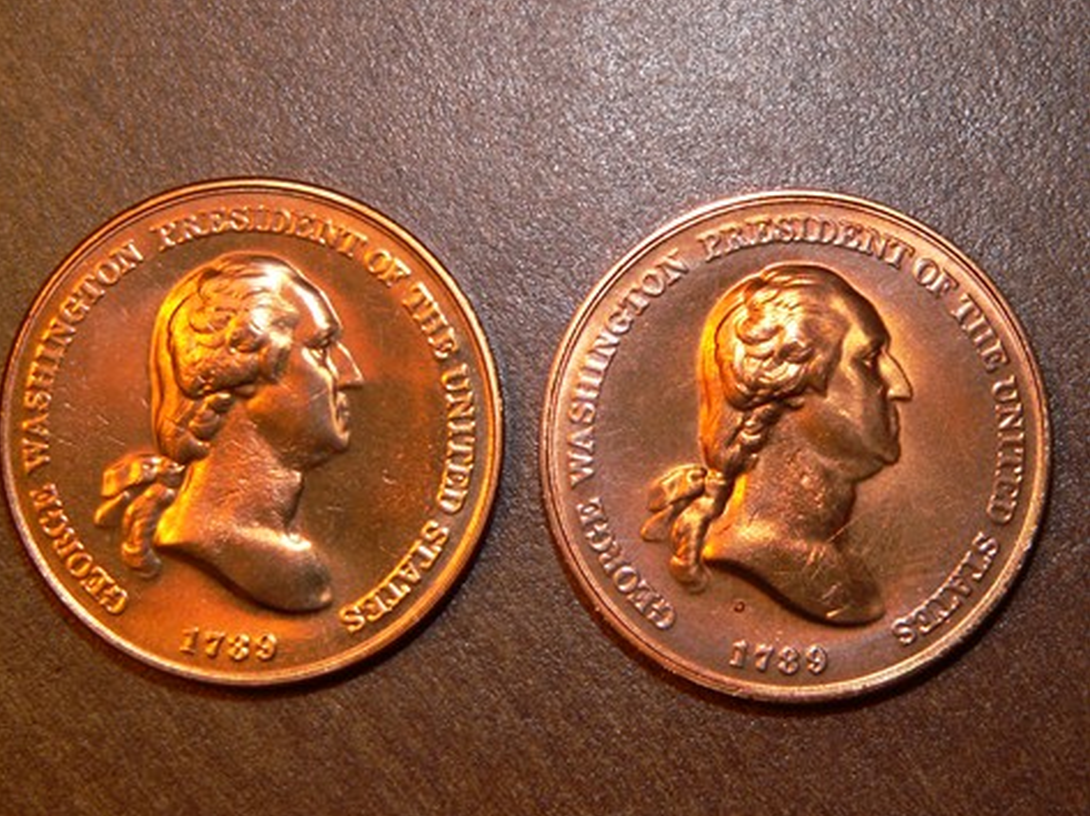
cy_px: 407
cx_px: 516
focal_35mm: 128
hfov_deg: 15.4
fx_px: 4027
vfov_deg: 11.6
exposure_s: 1/30
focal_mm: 20.1
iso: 100
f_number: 4
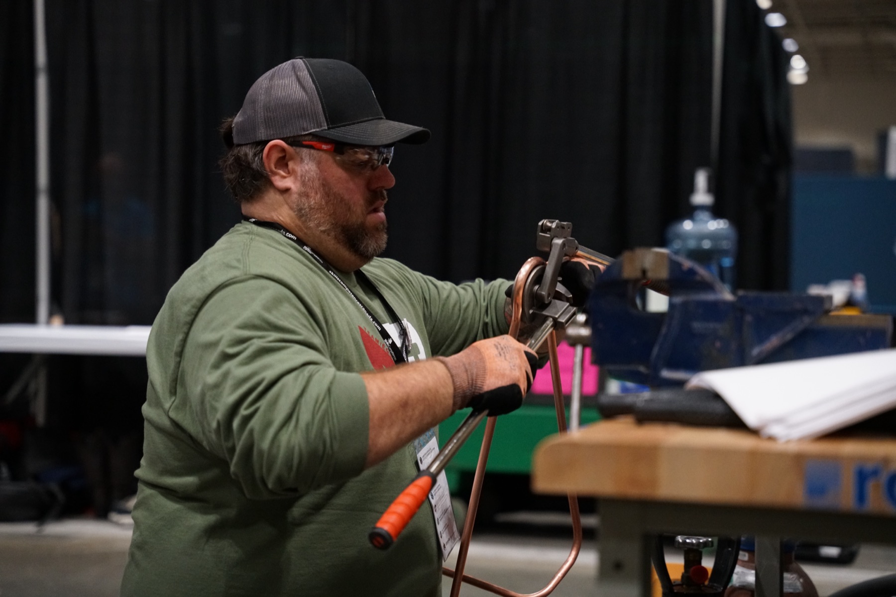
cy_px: 298
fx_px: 1742
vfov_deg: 19.5
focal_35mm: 70
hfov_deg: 28.8
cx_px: 448
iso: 6400
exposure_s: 1/200
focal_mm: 70
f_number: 2.8
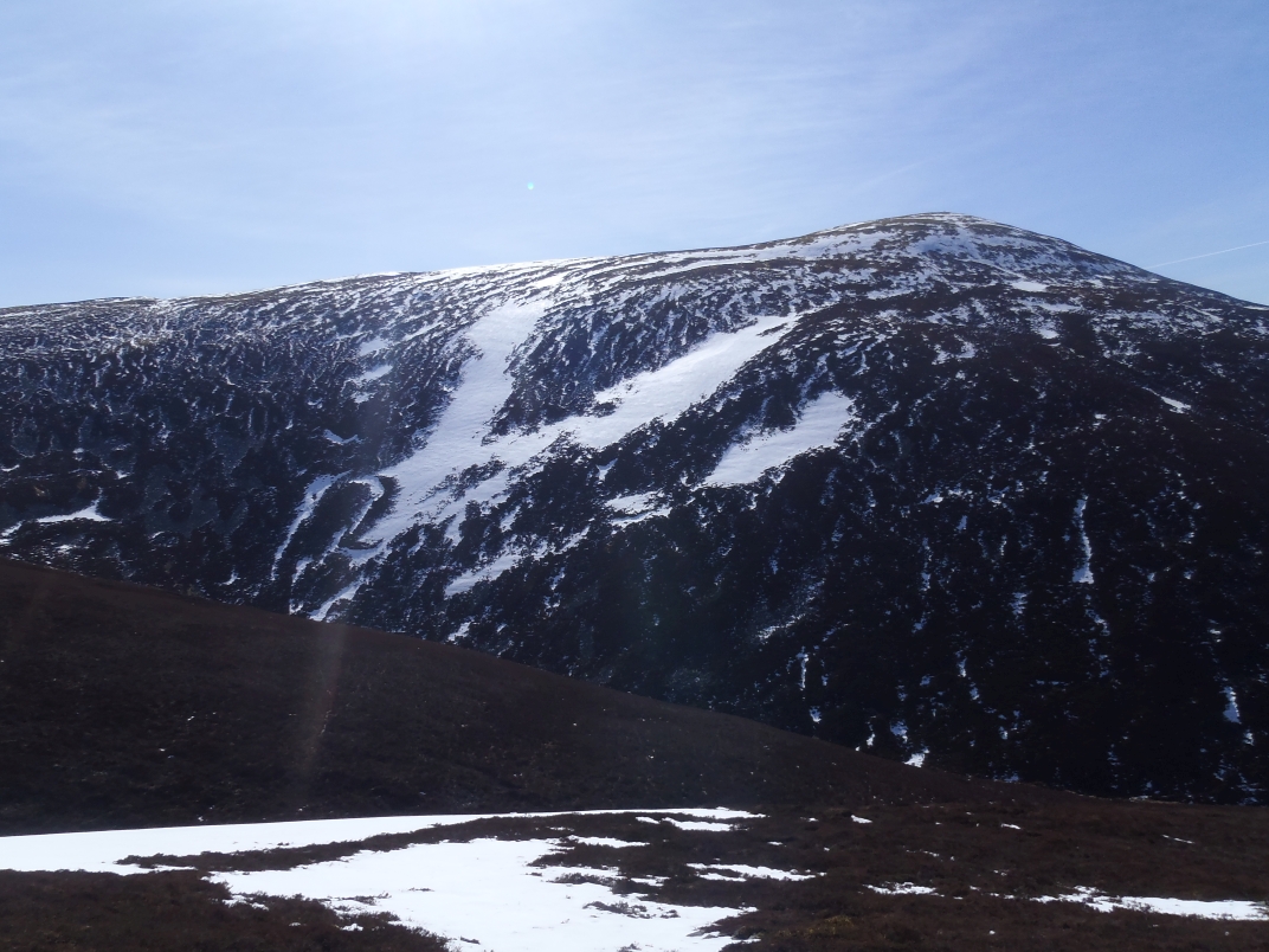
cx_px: 634
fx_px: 1026
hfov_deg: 63.4
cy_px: 476
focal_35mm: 28
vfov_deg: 49.7
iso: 80
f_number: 5.6
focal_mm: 5
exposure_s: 1/640
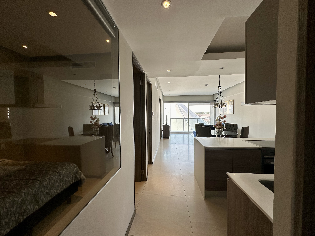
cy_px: 118
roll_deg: +0.3
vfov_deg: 85.7
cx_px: 158
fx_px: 127
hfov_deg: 102.1
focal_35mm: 14
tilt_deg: -1.6
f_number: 2.2
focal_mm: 2.22
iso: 40
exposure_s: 1/136
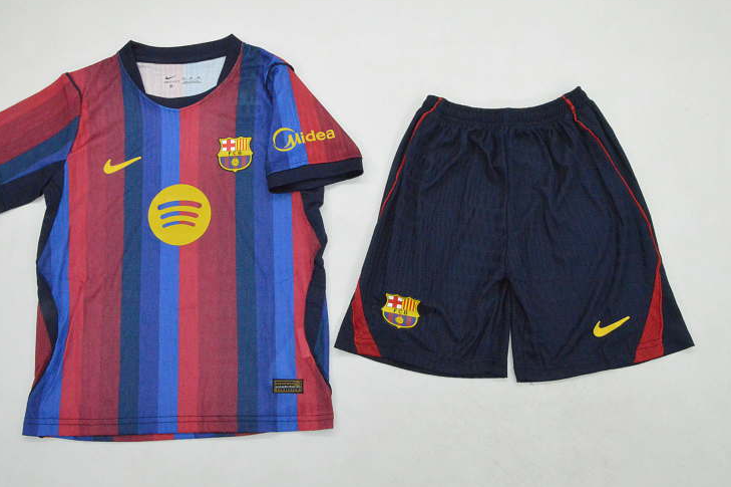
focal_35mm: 35
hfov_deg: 55.0
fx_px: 701
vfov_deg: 38.2
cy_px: 228
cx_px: 332
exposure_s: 1/125
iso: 6400
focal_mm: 21
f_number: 25
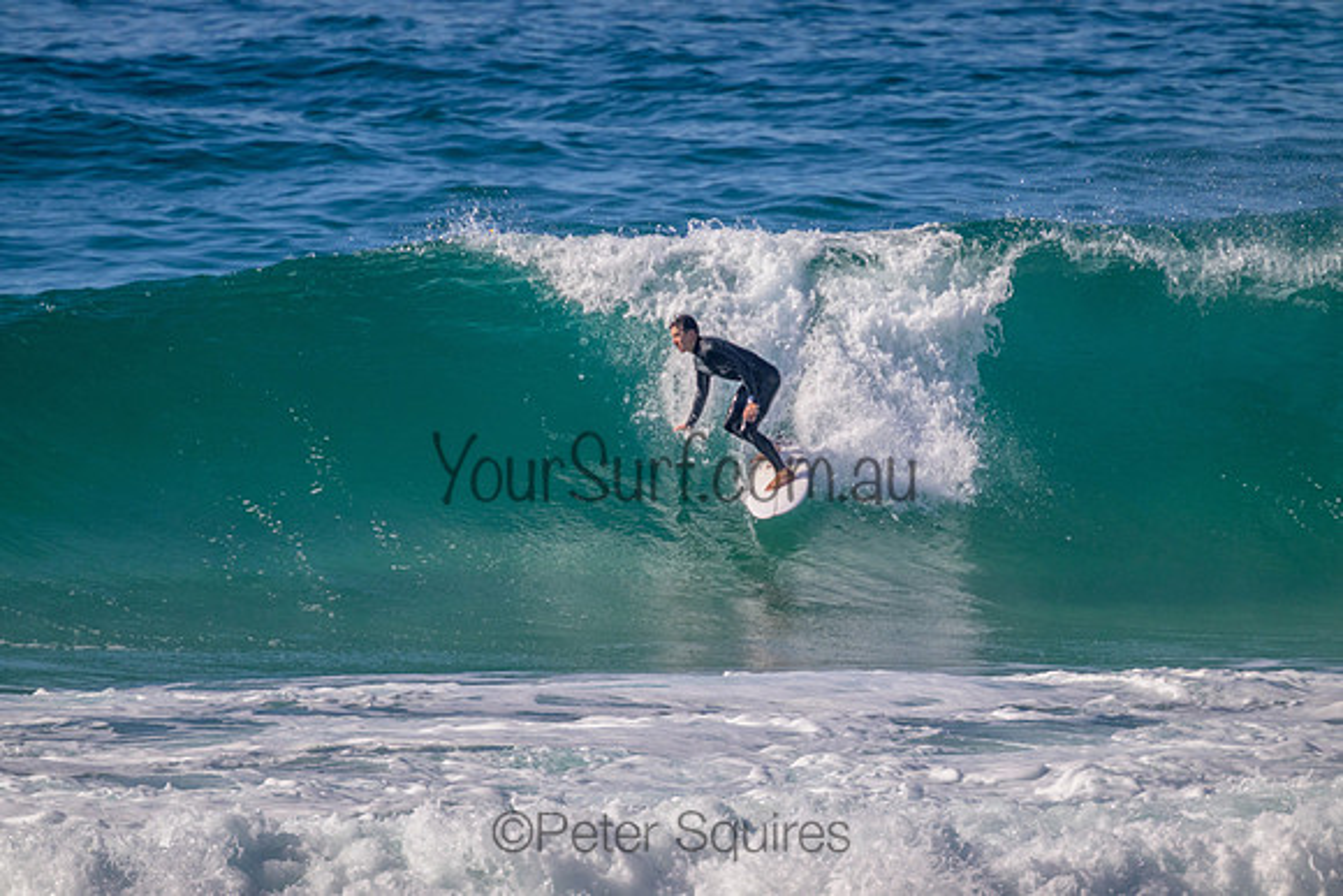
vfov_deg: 1.7
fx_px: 29850
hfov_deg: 2.6
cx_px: 672
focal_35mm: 800
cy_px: 448
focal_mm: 800
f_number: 11
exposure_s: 1/2000
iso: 1250
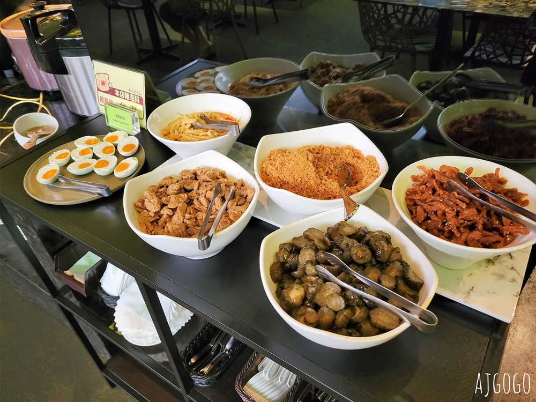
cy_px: 201
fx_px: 403
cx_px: 268
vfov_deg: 53.1
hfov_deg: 67.3
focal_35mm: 26
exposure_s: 1/30
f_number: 1.8
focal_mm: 5.4
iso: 500
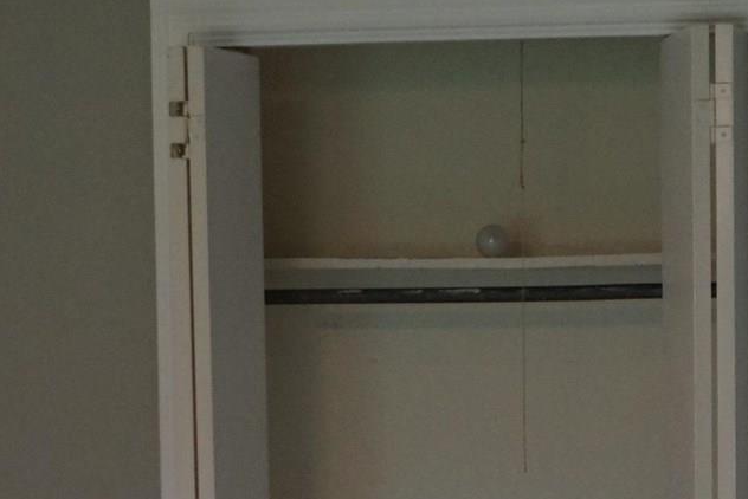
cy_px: 640
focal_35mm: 136
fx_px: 2827
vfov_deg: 9.9
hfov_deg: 15.0
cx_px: 510
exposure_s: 1/160
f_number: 3.5
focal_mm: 28
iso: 2000
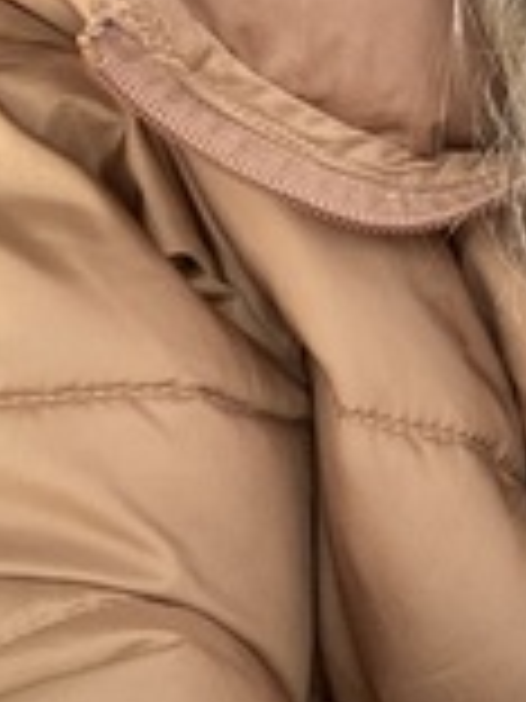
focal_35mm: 96
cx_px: 753
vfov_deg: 17.9
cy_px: -405
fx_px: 1945
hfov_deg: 14.5
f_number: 2.2
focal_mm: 2.71
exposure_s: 1/84
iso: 100
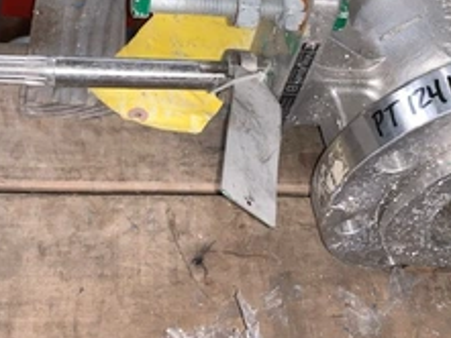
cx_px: 267
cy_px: 83
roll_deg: -21.4
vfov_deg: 30.4
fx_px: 613
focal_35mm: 47
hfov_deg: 40.3
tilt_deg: -44.6
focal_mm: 4.25
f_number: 1.8
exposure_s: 1/17
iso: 50
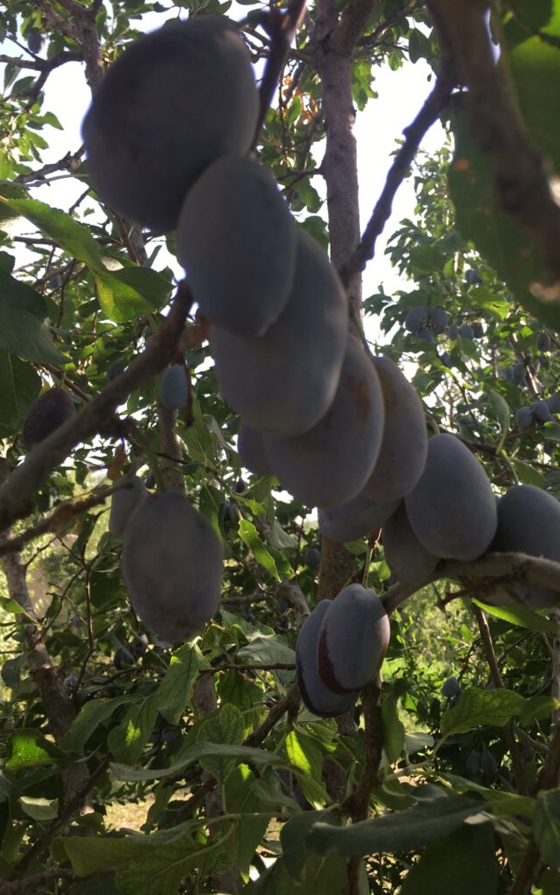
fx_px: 756
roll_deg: -3.4
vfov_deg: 61.2
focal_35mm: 31
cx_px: 294
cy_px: 448
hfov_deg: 40.6
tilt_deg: +12.9
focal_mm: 4.15
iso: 25
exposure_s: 1/227
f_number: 2.2
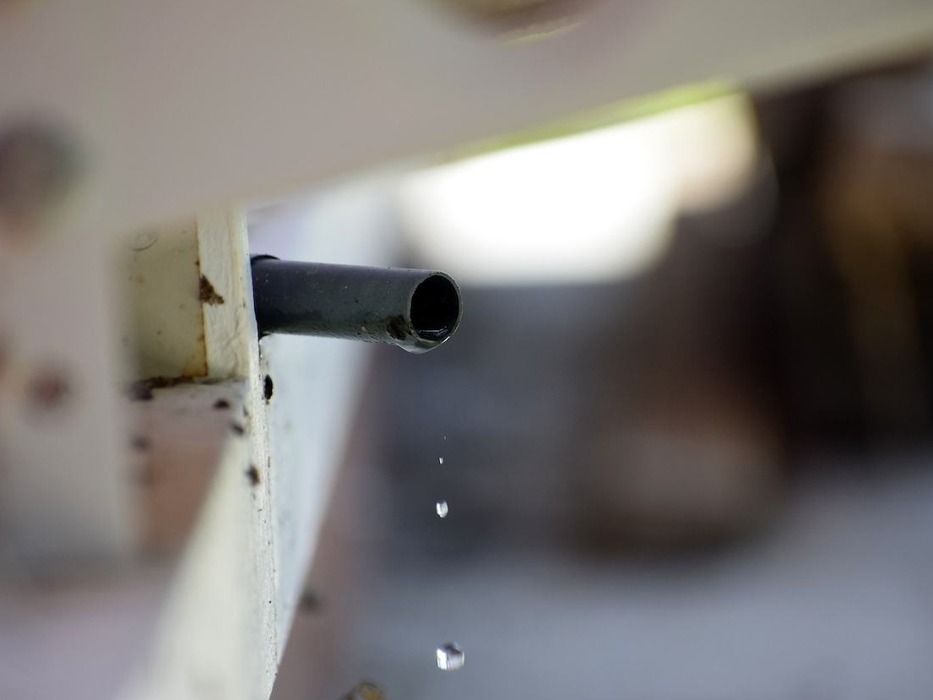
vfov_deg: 3.0
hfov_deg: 4.0
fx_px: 13505
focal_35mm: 501
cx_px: 414
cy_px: 352
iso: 800
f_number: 6.3
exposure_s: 1/640
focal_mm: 300
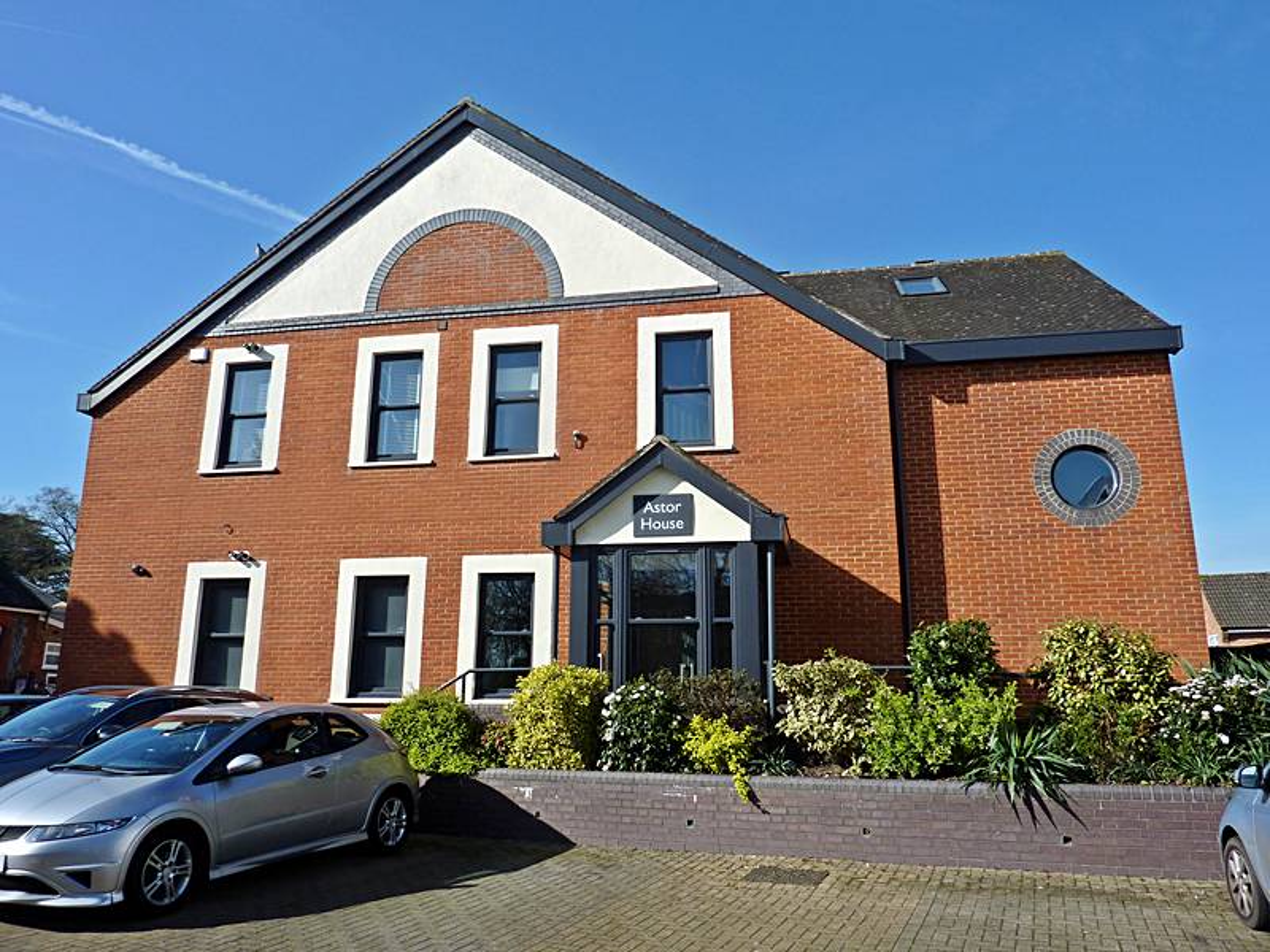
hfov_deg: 69.4
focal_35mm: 25
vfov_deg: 54.9
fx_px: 917
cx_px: 635
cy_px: 476
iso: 80
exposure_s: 1/500
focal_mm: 4.1
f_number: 4.5
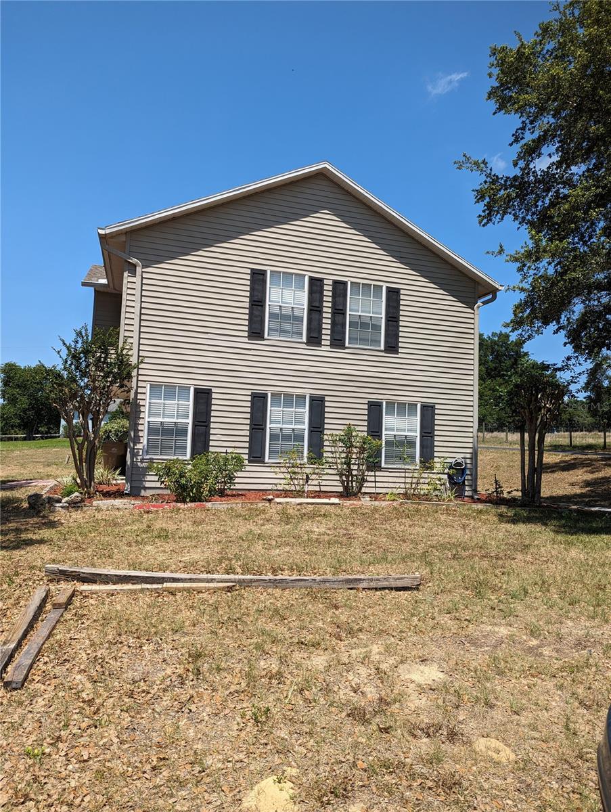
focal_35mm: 24
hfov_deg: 56.9
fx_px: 564
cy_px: 406
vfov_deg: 71.5
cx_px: 306
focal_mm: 6.81
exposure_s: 1/1855
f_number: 1.85
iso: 45
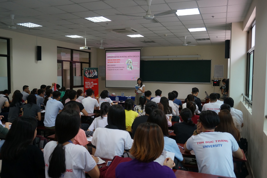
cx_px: 134
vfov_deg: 39.9
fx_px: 245
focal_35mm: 33
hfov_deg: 57.3
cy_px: 89
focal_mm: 22
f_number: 4
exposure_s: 1/60
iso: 500
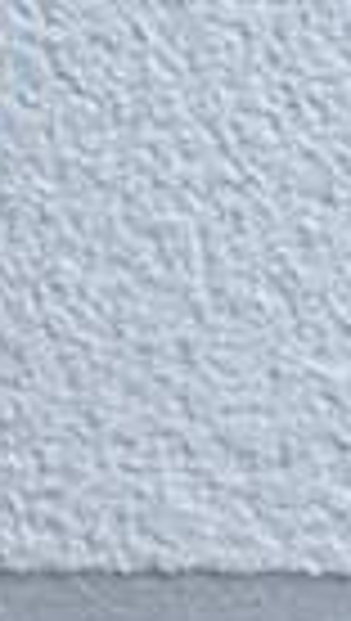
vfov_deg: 5.8
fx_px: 5622
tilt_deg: -3.8
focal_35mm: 341
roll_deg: +0.4
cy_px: -1323
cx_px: -956
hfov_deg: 3.4
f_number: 1.78
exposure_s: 1/657
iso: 64
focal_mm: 6.76
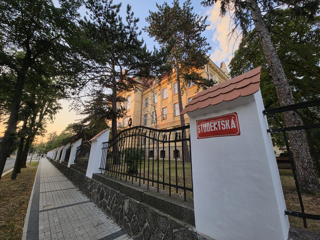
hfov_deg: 106.2
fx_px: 120
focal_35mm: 13
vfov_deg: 89.9
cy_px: 120
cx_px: 160
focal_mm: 2.2
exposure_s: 1/120
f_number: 1.9
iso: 16
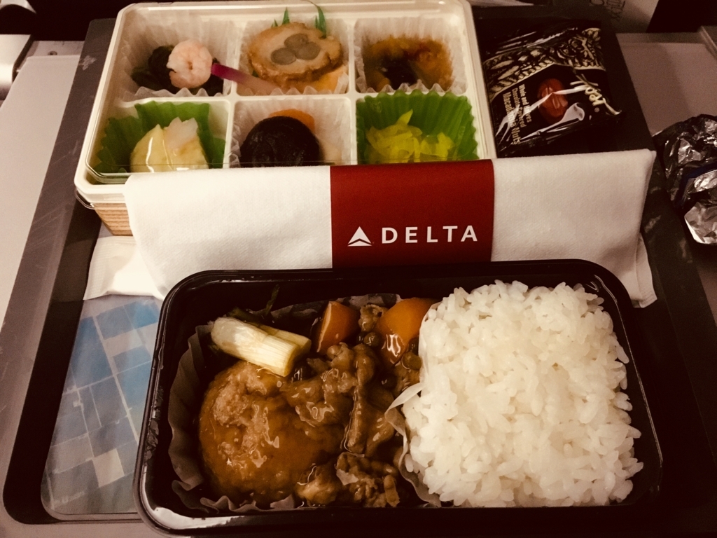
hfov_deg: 61.7
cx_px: 358
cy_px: 269
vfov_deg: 48.2
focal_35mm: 29
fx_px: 601
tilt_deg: -56.8
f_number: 2.2
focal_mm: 4.15
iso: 320
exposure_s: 1/15
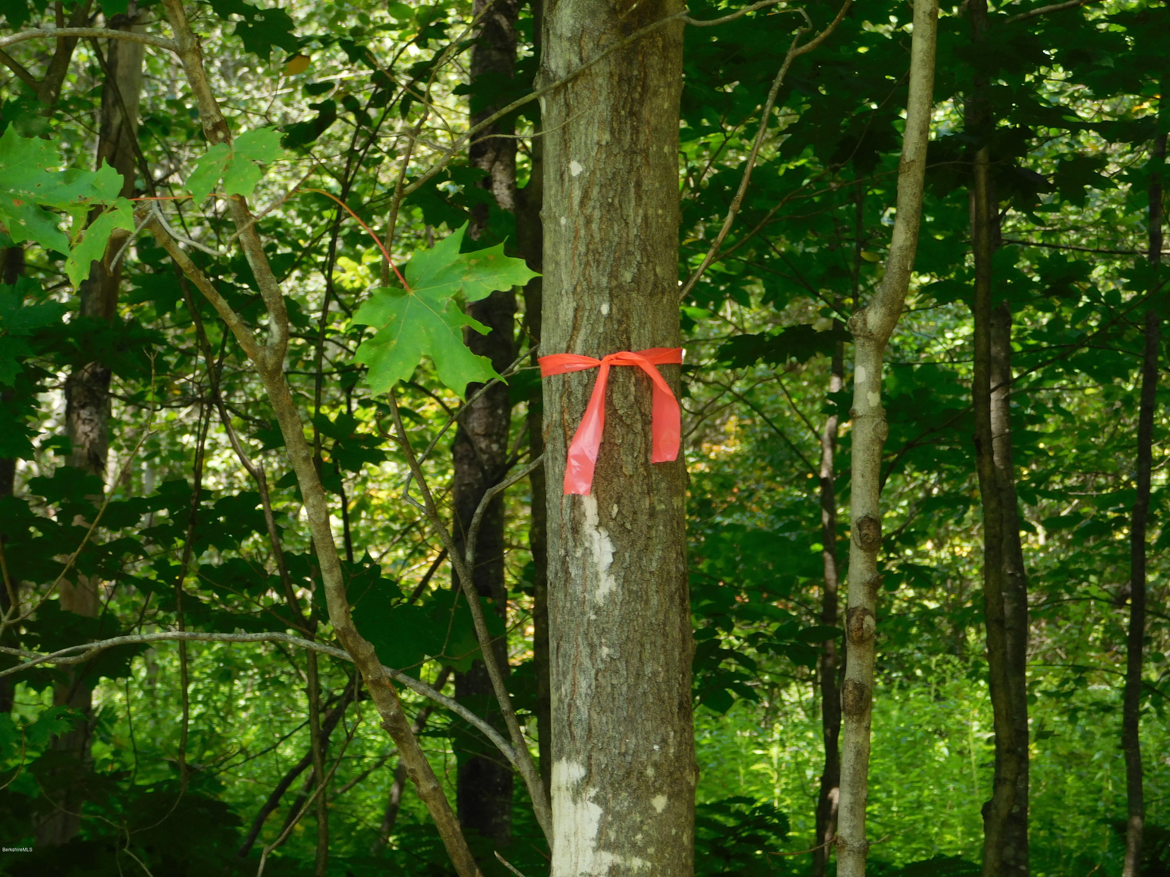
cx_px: 585
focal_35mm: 170
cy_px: 438
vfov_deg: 8.7
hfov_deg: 11.6
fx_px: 5746
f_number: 5.3
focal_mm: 30.1
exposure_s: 1/80
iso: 125
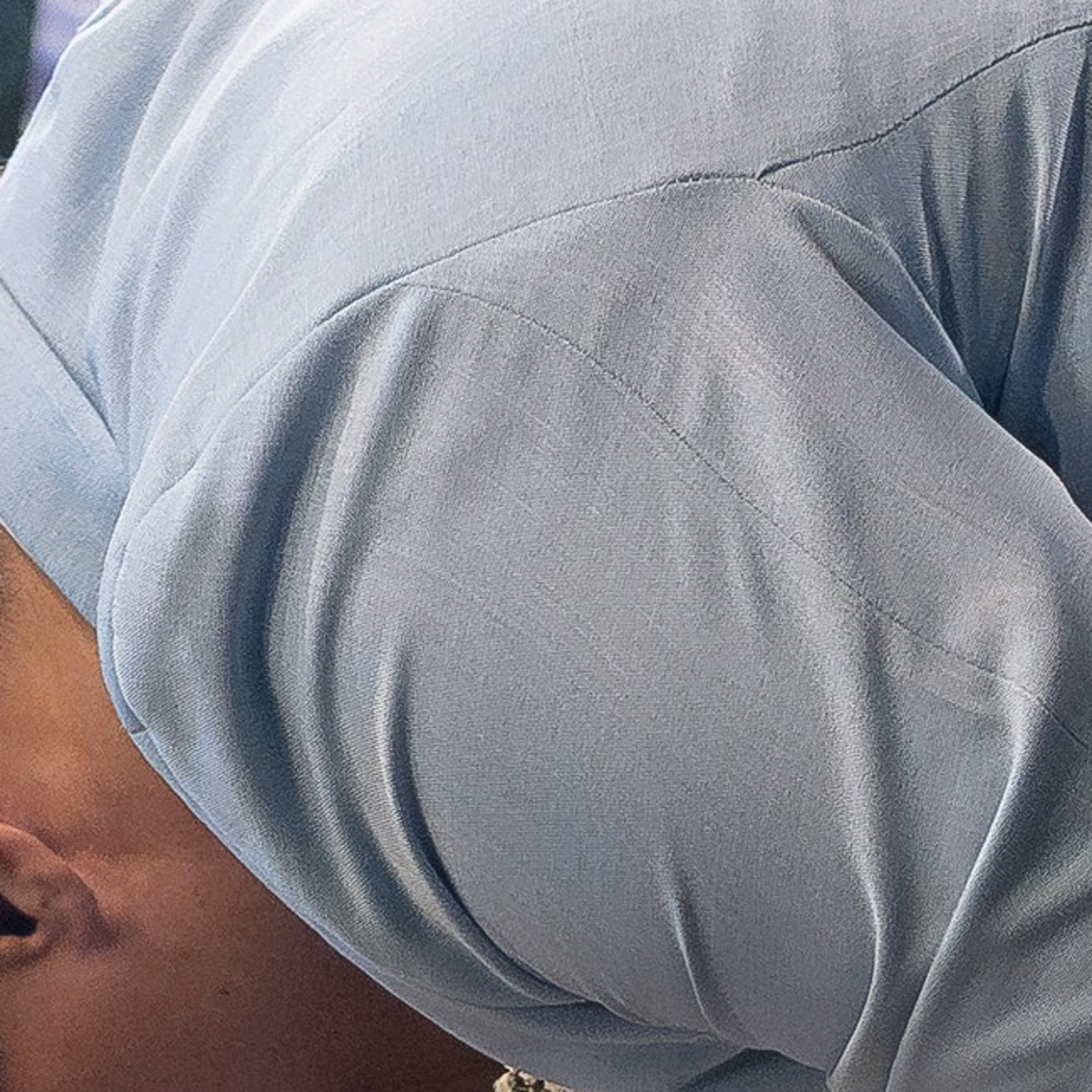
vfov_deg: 4.1
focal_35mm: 421
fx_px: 15026
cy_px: 1855
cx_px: 463
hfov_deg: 4.2
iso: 3200
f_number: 2.5
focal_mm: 56
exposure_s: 1/500
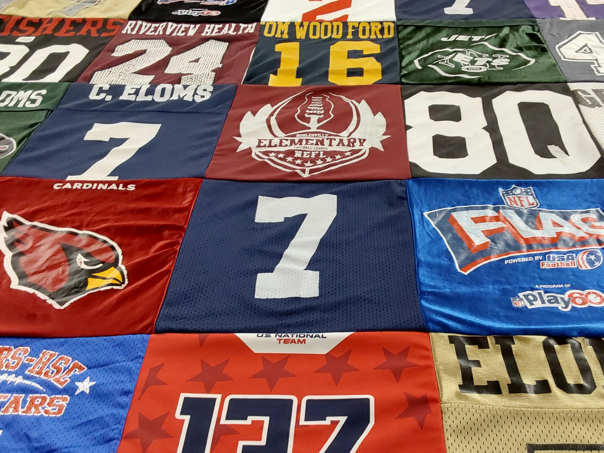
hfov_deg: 51.2
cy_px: 246
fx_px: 628
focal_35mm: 36
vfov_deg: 39.6
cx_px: 345
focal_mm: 2.91
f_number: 1.9
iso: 160
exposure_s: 1/60
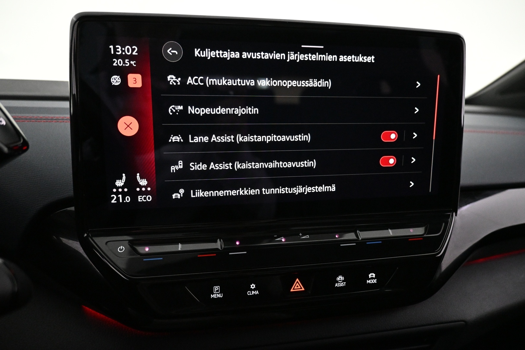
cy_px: 175
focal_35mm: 24
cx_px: 262
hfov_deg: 73.7
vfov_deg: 53.1
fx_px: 350
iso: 4000
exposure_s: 1/80
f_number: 3.5
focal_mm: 16
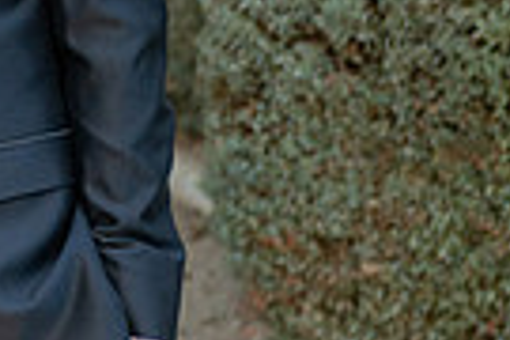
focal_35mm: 250
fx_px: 3541
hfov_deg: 7.9
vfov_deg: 5.5
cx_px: -491
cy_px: -127
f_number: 4.5
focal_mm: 58
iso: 320
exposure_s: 1/200
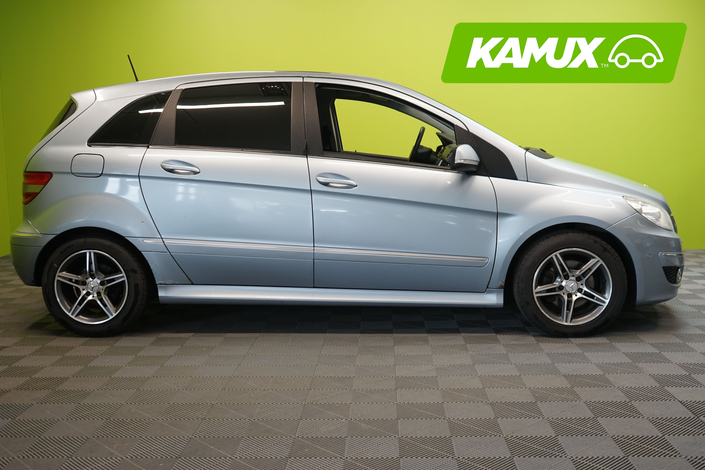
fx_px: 744
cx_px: 352
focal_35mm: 38
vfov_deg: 35.1
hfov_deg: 50.7
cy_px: 235
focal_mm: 38
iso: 800
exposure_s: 1/30
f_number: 4.5
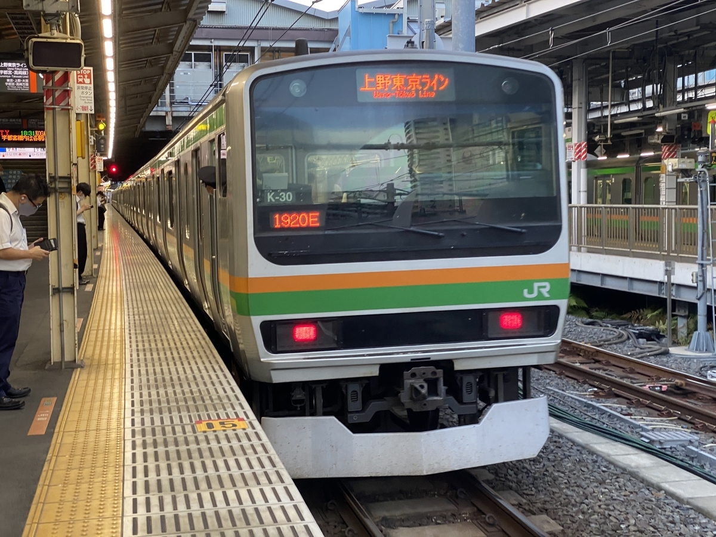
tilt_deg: -3.0
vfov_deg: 28.0
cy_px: 268
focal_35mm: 52
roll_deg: +0.1
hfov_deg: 36.8
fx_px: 1076
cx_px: 358
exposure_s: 1/50
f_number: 2
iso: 80
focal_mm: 6
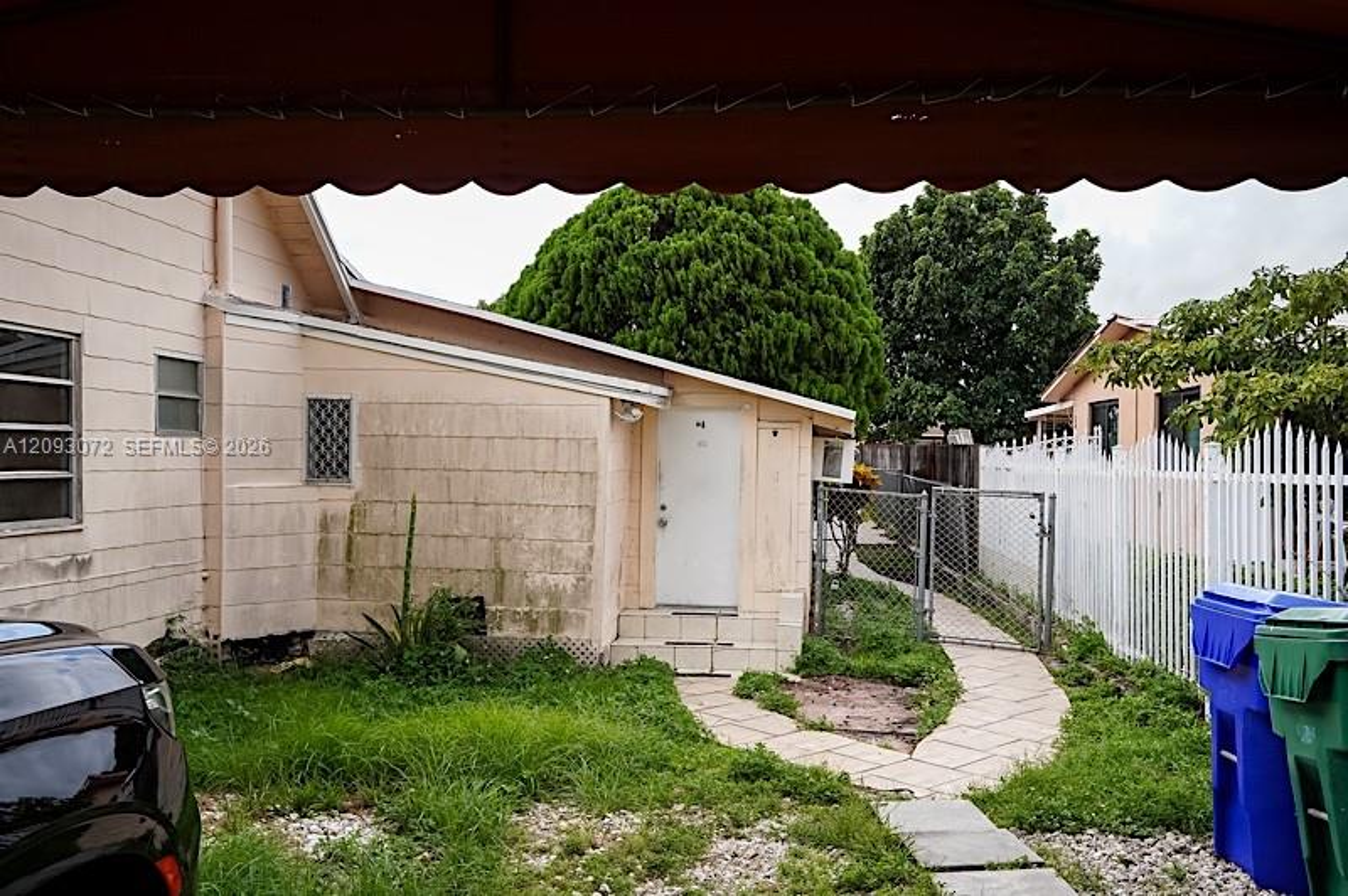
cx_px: 674
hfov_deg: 62.0
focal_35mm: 30
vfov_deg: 43.5
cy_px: 448
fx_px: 1122
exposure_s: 1/125
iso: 320
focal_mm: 30
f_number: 8
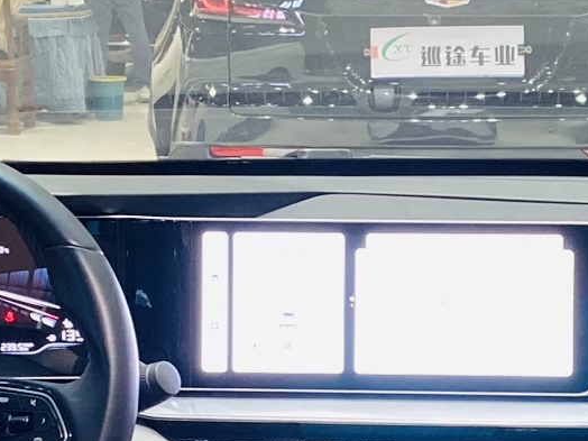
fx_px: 1699
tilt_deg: -13.9
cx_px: 432
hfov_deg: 19.5
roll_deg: -0.1
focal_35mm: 100
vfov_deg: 14.7
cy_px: 342
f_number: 1.8
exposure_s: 1/44
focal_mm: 4.25
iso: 500
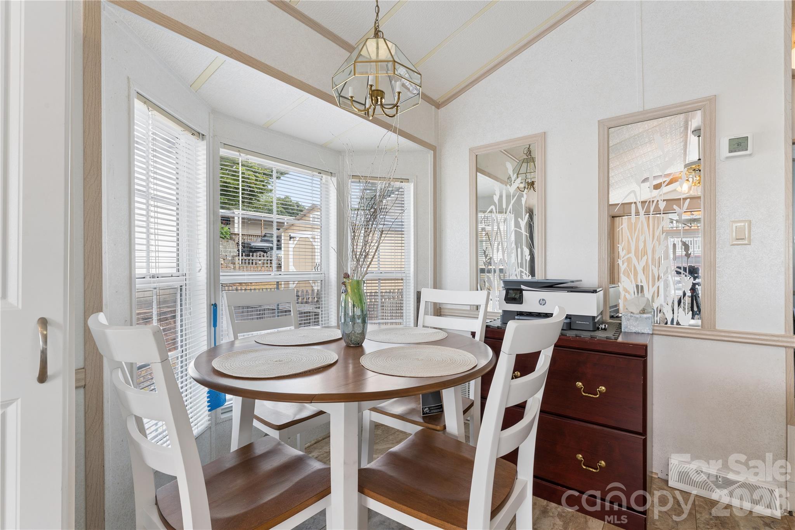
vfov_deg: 72.4
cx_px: 398
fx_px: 362
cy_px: 265
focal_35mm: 16
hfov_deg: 95.3
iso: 200
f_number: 13
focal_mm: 16.4
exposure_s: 1/15
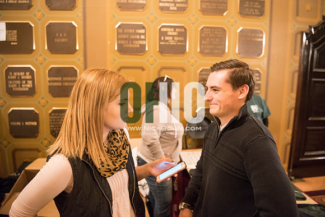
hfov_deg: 73.7
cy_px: 108
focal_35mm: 24
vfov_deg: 53.2
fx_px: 217
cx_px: 162
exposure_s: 1/60
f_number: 2.8
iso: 4000
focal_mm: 24
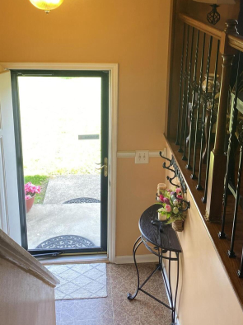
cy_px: 111
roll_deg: -2.0
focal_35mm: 44
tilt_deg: -15.9
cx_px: 148
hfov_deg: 32.7
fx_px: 412
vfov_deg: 42.4
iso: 100
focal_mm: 4.25
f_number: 1.8
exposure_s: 1/120
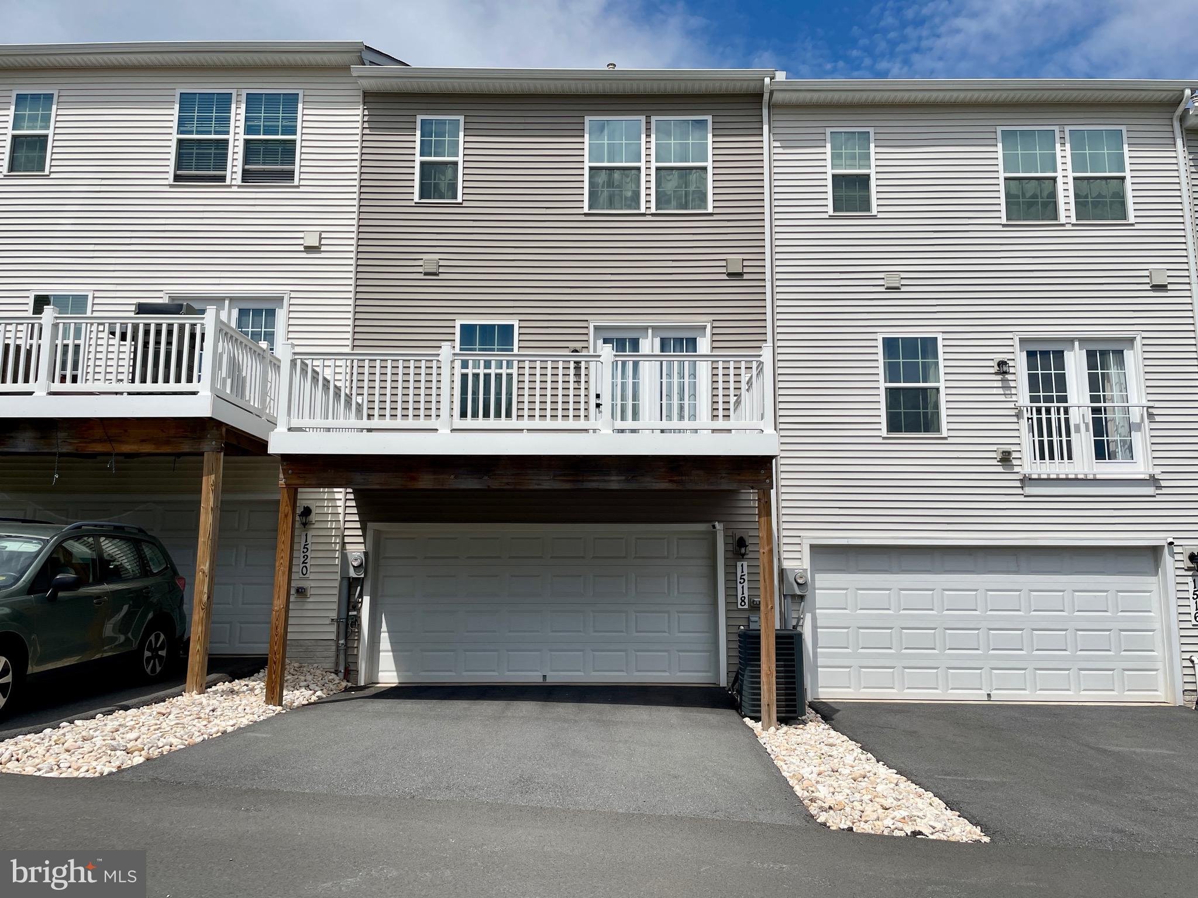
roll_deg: -0.2
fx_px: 900
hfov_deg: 67.3
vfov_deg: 53.1
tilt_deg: +8.3
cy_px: 449
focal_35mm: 26
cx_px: 599
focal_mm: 4.2
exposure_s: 1/9091
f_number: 1.6
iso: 32
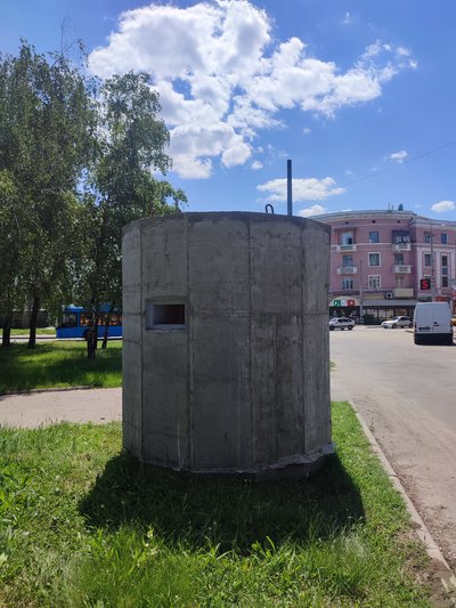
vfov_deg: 69.4
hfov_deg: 54.9
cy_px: 304
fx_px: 439
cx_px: 228
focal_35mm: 25
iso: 50
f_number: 1.9
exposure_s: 1/1603
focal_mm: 6.04
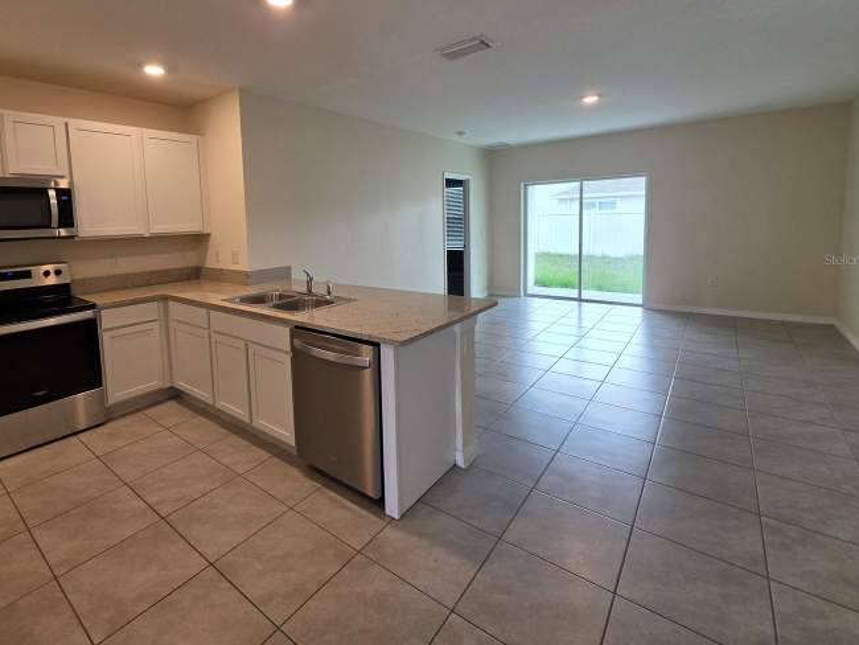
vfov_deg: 77.3
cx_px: 358
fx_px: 397
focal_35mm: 16
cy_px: 259
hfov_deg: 93.6
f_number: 1.9
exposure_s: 1/120
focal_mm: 2.2
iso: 64
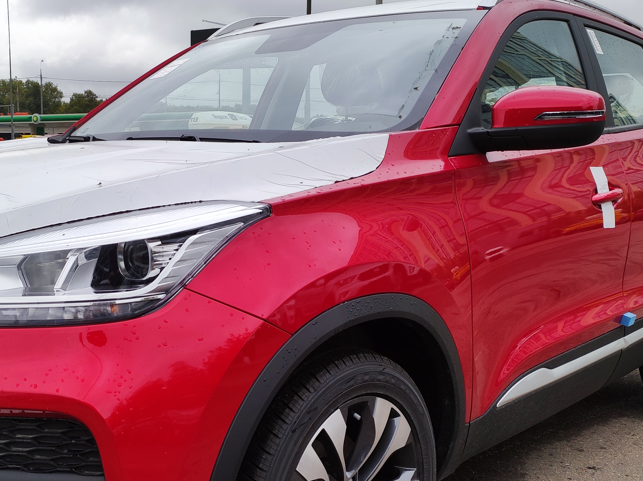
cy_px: 276
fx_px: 594
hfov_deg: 56.0
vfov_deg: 44.0
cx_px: 228
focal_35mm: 32
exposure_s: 1/60
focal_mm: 4.74
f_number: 1.79
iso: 53
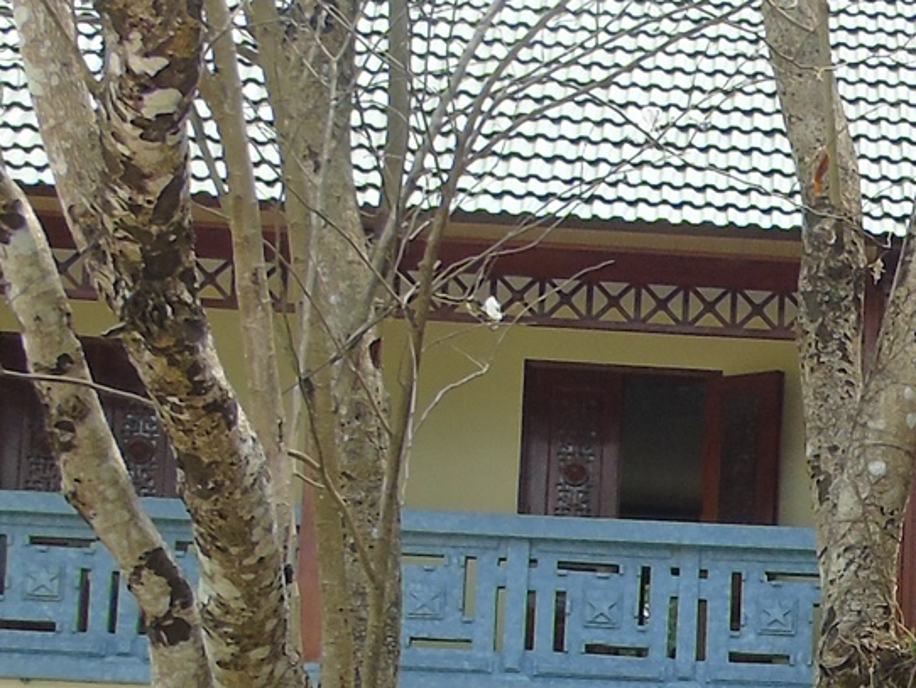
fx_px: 3124
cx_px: 1146
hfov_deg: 15.9
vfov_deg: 12.1
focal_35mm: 118
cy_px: 948
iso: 80
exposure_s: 1/200
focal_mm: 4.4
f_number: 3.4
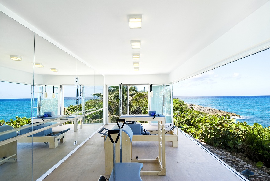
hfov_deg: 90.0
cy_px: 90
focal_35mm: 18
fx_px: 135
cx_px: 135
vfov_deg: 67.5
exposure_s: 1/125
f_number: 5.6
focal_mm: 12
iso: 100
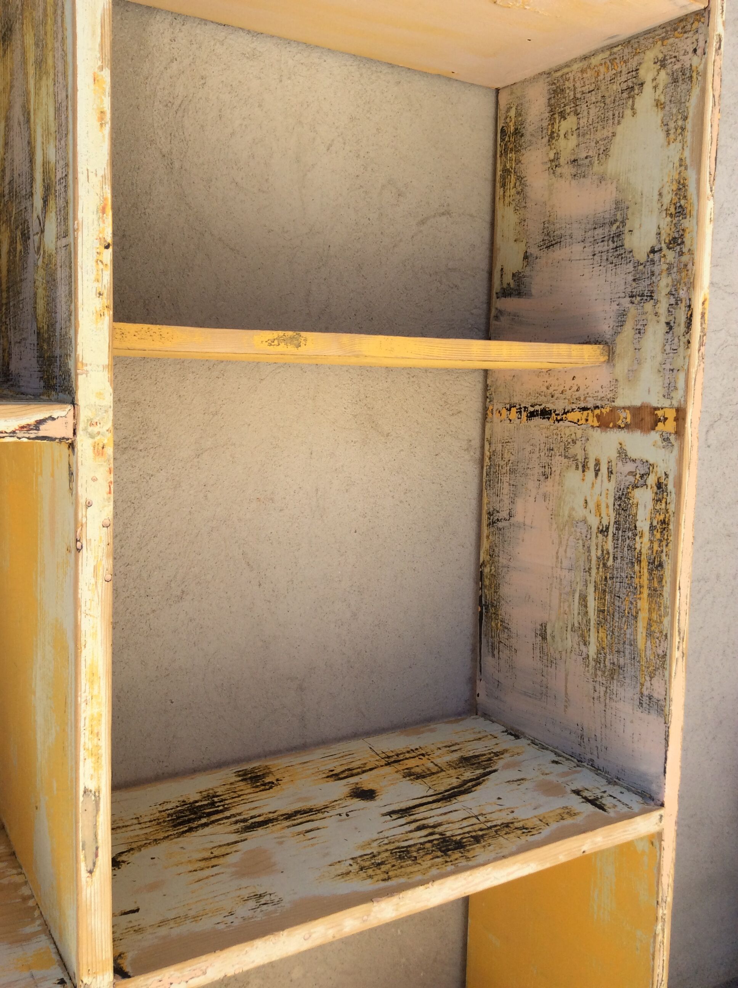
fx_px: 912
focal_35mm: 32
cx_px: 369
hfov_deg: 44.1
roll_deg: -1.0
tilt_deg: -5.6
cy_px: 494
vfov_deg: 56.9
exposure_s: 1/602
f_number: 2.4
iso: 32
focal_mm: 3.3
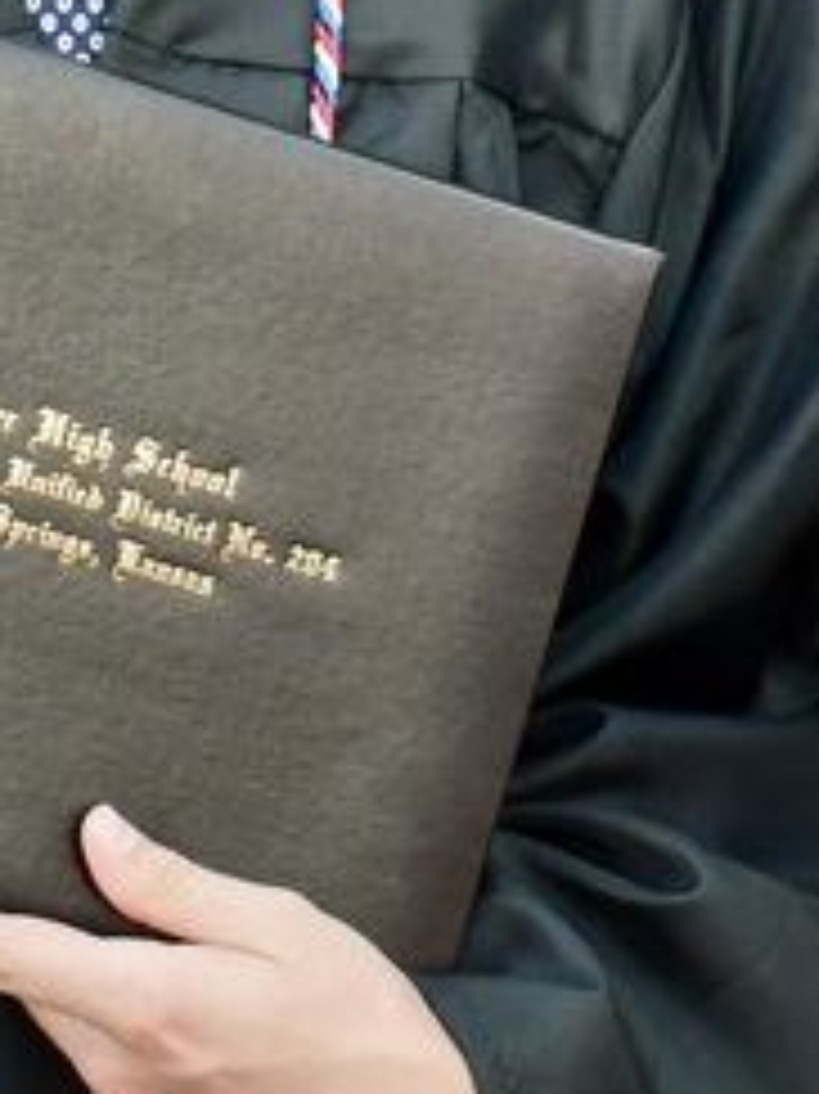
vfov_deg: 12.9
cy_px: -110
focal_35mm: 150
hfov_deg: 9.8
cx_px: 778
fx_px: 4736
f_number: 4
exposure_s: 1/200
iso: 800
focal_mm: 25
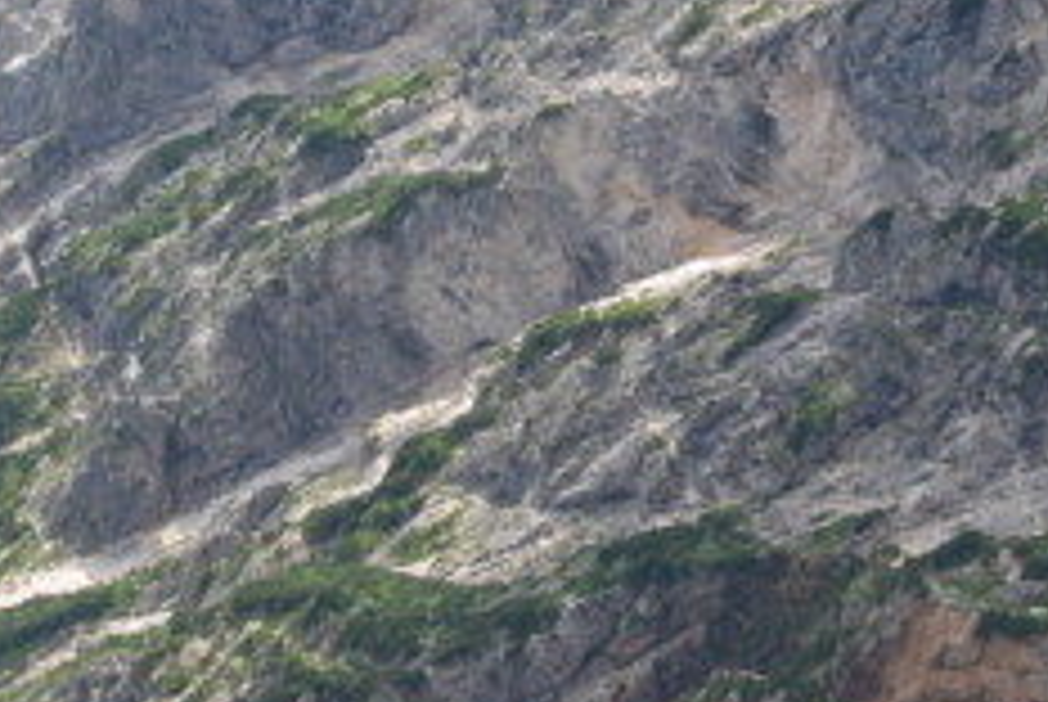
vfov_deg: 8.4
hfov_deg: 12.5
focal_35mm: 158
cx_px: -342
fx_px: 4605
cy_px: -574
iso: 180
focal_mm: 24
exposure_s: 1/250
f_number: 8
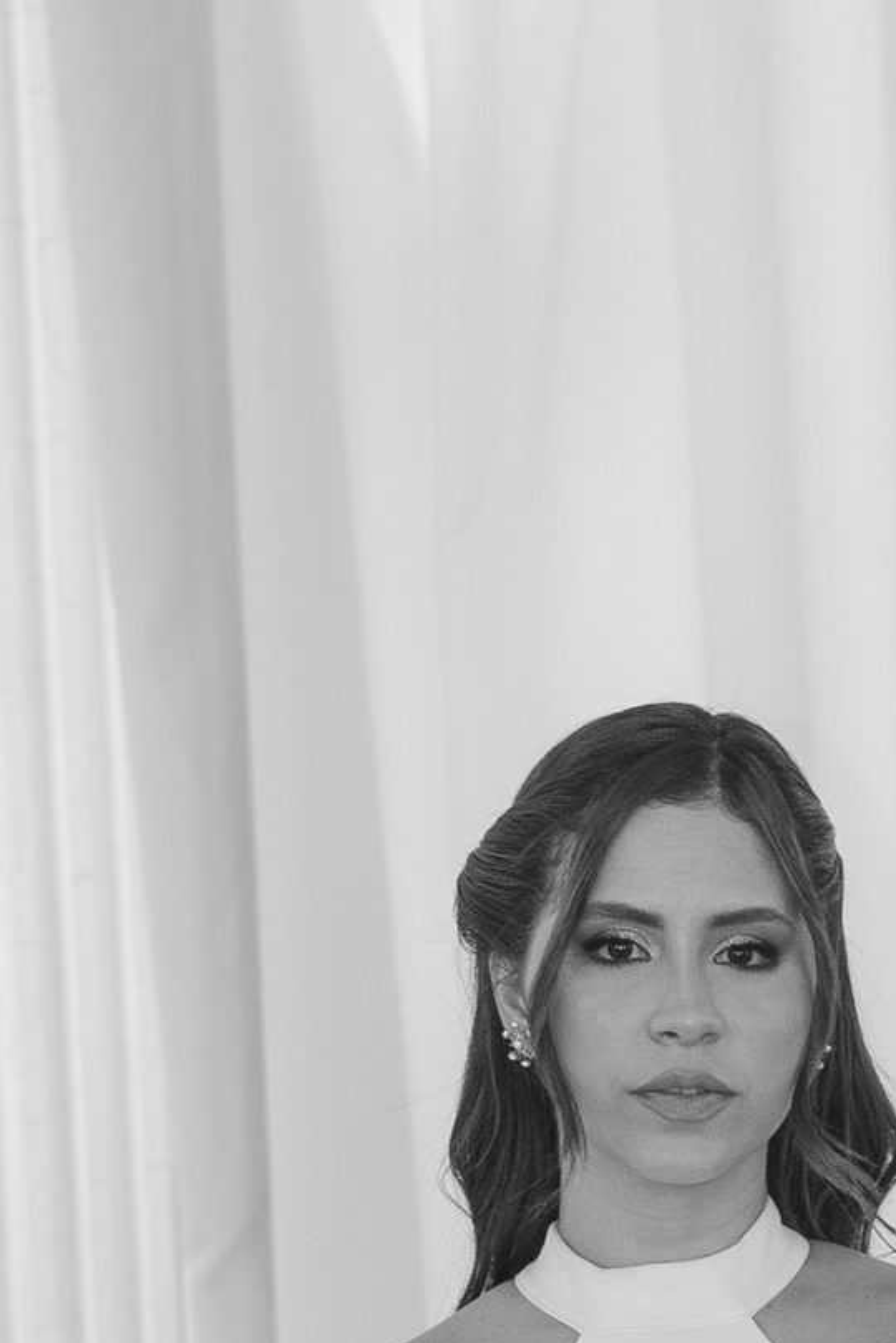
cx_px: 1460
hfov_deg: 3.4
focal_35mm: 403
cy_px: 1670
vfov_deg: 5.1
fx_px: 15044
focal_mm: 85
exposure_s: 1/200
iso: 400
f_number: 3.2
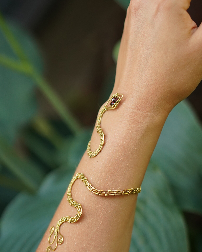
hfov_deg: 18.1
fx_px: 635
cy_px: 147
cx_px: 101
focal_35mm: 85
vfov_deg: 22.5
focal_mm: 50
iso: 2000
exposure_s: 1/4000
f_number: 2.2
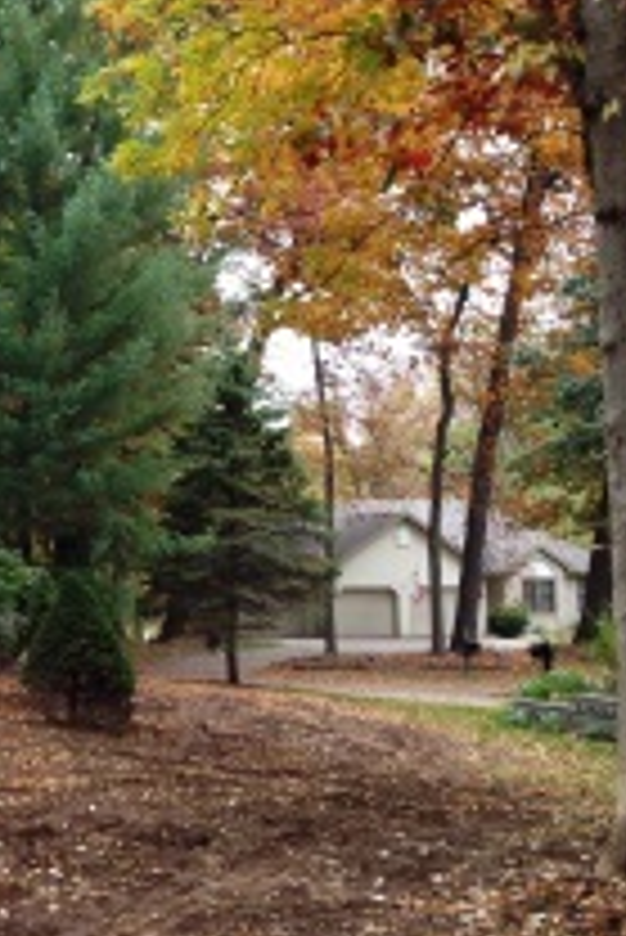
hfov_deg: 17.0
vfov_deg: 27.3
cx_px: -270
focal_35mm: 74
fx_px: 1927
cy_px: 490
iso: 64
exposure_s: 1/60
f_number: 2.4
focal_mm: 4.13
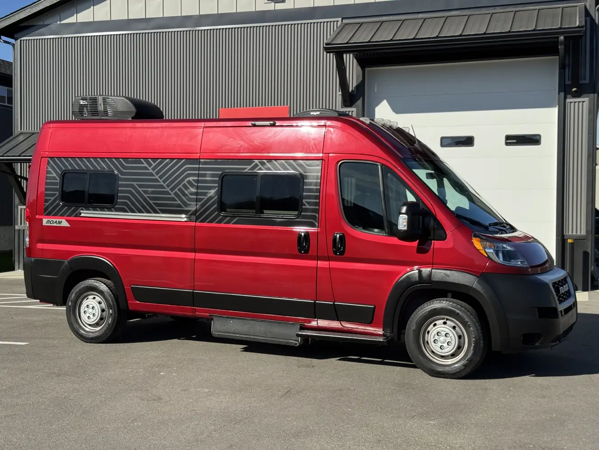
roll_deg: -0.5
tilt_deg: -1.0
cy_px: 225
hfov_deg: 39.7
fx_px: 831
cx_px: 300
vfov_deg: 30.3
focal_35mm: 48
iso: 64
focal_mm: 6.76
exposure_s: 1/3610
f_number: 1.78
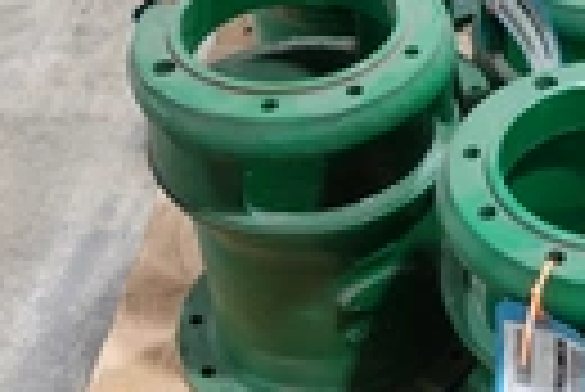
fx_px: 1204
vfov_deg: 18.5
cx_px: 630
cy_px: 191
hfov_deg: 25.5
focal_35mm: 74
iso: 400
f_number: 1.8
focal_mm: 8.8
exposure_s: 1/30
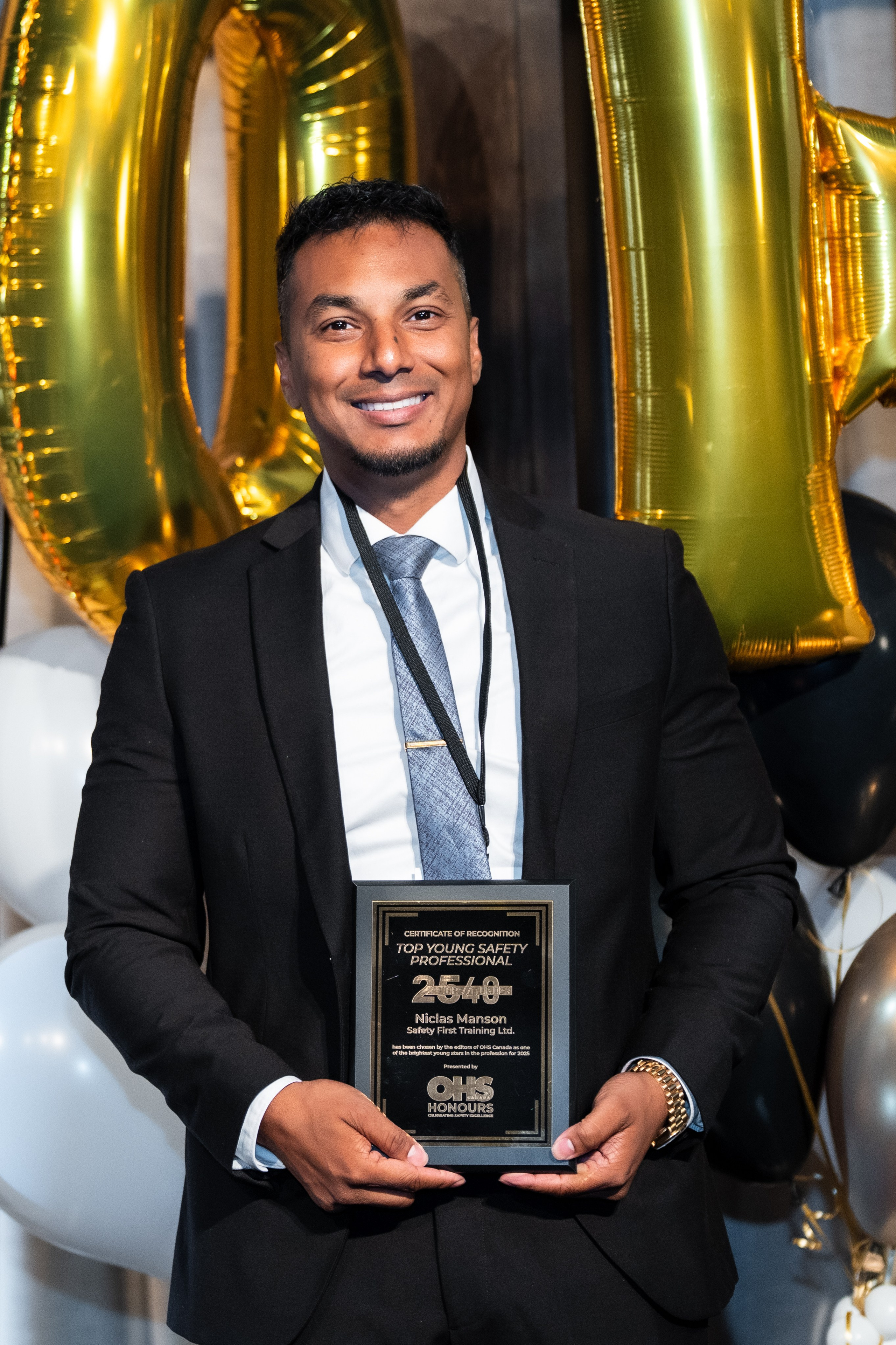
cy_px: 576
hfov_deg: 12.5
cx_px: 253
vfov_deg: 18.6
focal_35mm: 110
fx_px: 4096
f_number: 2.5
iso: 1250
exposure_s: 1/200
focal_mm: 64
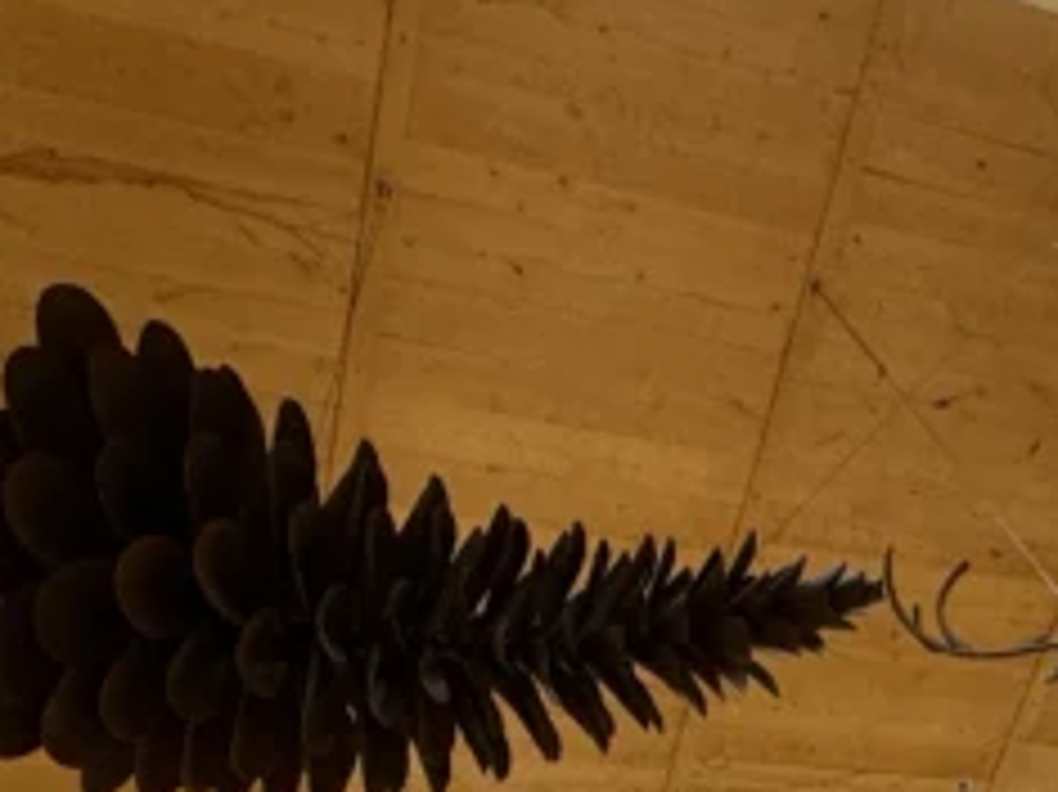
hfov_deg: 31.5
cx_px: 671
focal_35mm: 61
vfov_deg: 18.7
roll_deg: +6.9
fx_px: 1863
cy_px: 1418
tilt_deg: +2.9
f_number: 2.2
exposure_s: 1/82
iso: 160
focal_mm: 2.22
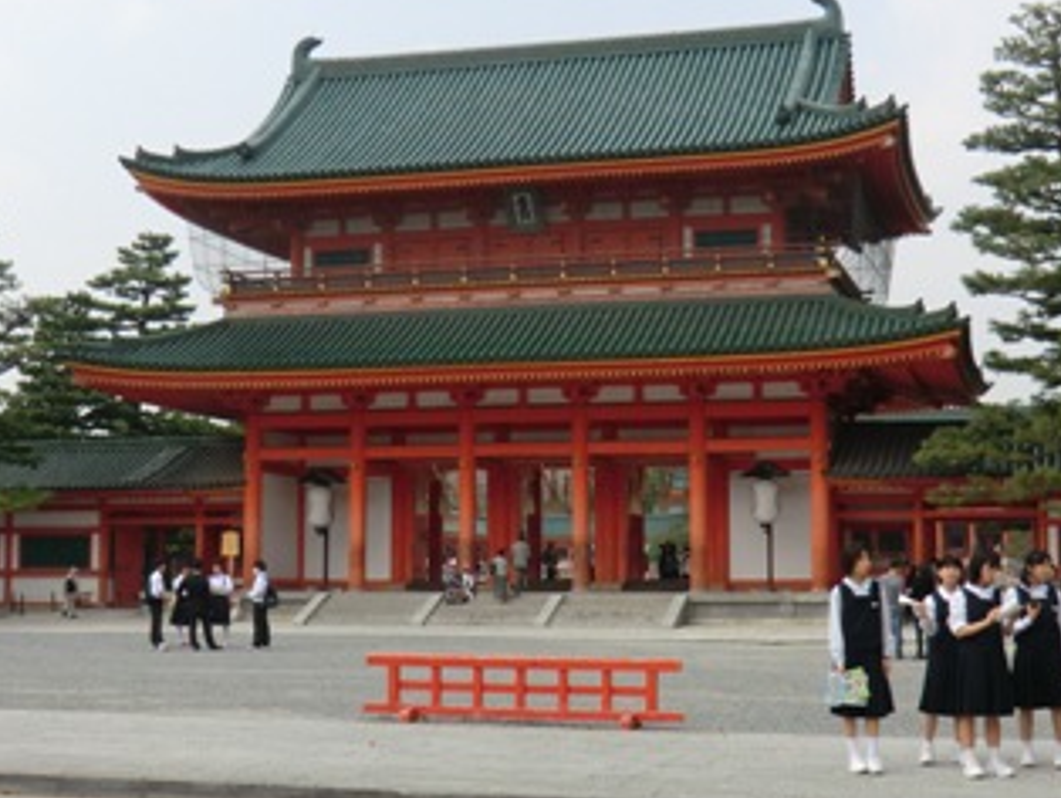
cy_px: 409
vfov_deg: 25.7
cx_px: 561
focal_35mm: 57
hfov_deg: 33.7
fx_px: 1748
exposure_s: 1/1000
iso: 160
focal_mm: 7.1
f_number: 3.8
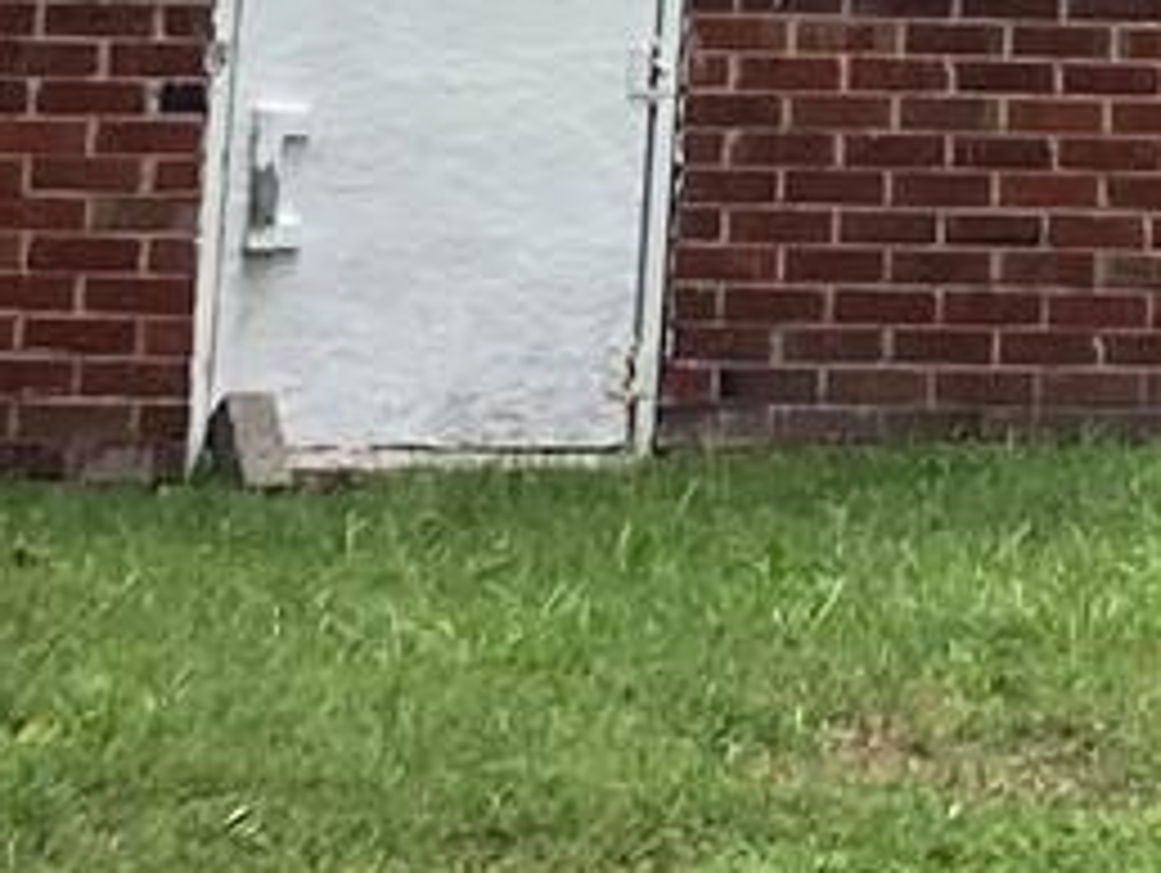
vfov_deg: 6.5
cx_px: 1634
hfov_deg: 8.7
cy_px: -945
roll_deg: -2.4
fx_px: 7453
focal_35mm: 222
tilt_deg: +7.7
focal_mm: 3.99
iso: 20
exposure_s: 1/972
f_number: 1.8
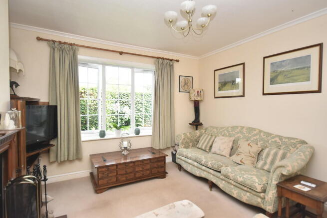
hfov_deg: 85.4
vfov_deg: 63.2
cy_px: 109
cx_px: 164
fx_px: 177
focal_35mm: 20
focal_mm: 13
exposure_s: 1/160
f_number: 4.5
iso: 800
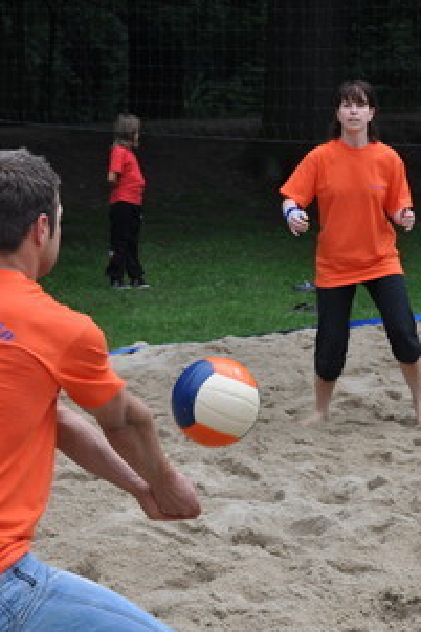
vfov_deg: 15.9
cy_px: 337
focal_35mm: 129
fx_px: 2265
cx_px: 285
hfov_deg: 10.6
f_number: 5
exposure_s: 1/1250
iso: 400
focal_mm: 52
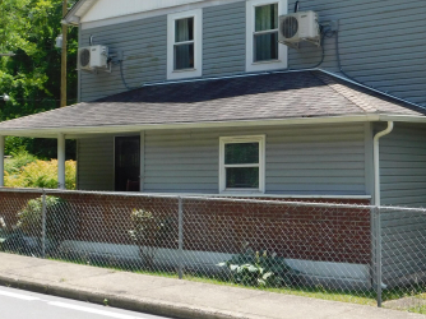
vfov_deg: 24.3
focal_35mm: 60
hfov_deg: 32.0
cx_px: 268
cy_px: 121
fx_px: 738
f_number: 3.2
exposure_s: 1/640
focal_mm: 5.3
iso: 125
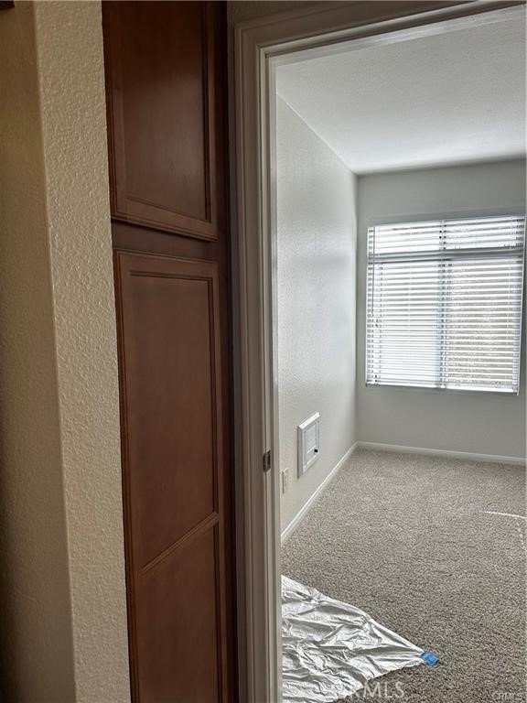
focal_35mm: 24
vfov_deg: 71.6
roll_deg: +1.5
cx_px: 264
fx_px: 487
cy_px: 352
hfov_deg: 56.8
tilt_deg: -6.4
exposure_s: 1/441
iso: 80
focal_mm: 6.86
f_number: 1.78
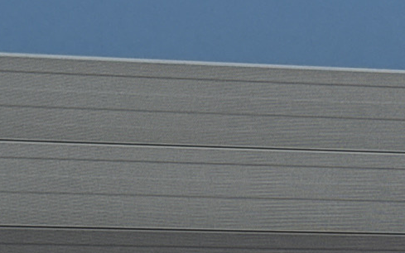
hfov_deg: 9.8
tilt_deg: -1.5
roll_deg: -1.1
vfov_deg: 6.3
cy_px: 322
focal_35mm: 208
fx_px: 2297
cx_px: 604
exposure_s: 1/33
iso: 320
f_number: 1.78
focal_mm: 6.76
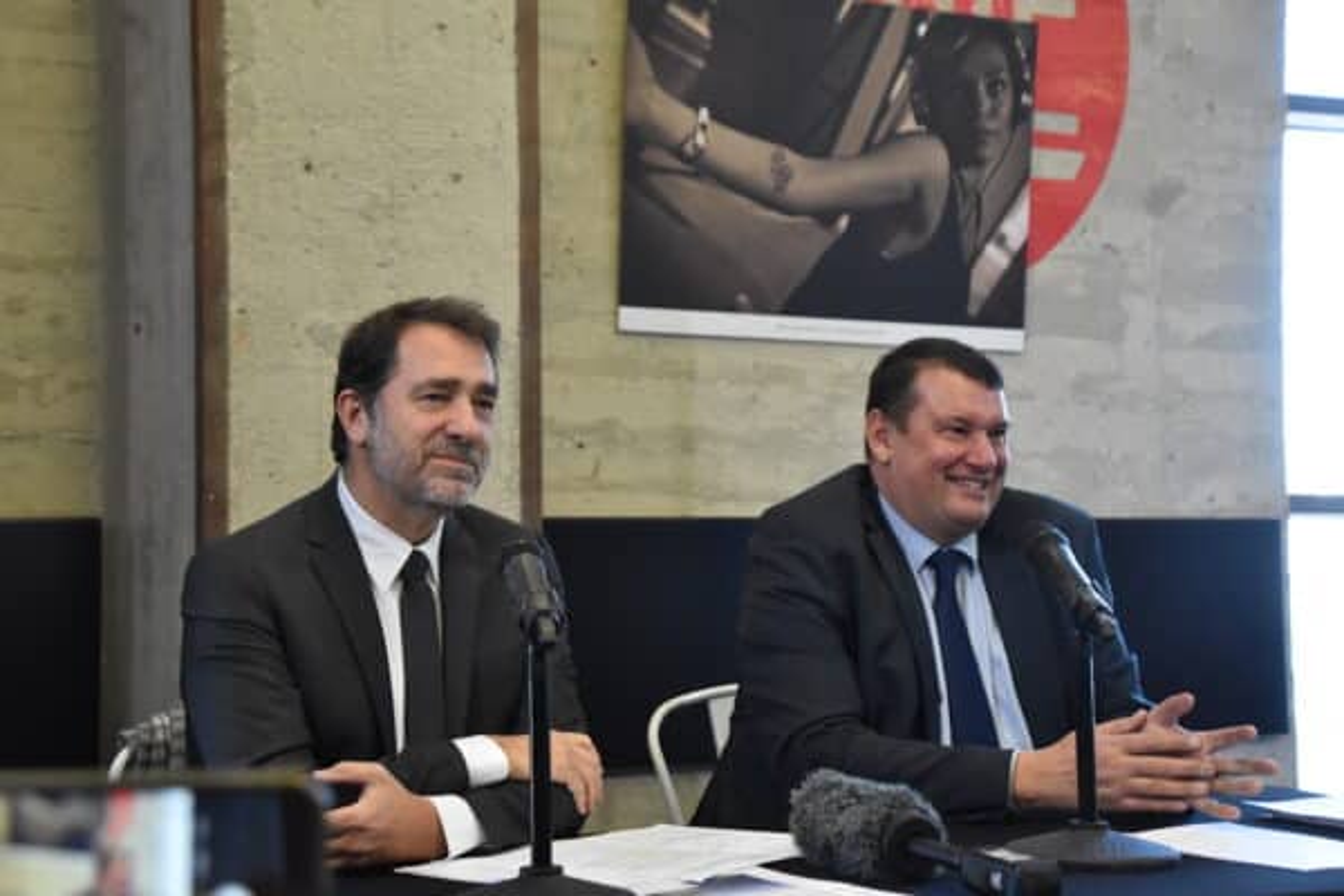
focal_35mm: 57
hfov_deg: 35.1
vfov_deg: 23.8
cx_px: 672
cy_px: 448
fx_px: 2128
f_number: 4.2
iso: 3200
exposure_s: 1/250
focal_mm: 38
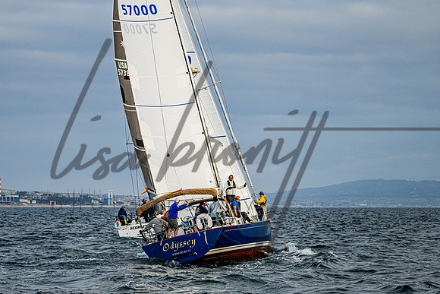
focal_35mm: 137
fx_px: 1675
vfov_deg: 10.0
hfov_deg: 15.0
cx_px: 215
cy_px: 159
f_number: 4.5
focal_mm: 100
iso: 560
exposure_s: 1/2500
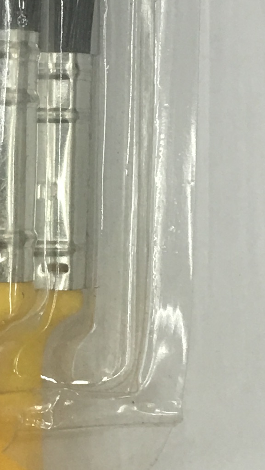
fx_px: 1548
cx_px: -121
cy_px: 207
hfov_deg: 9.5
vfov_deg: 17.3
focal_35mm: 124
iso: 50
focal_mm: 4.15
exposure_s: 1/33
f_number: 2.2
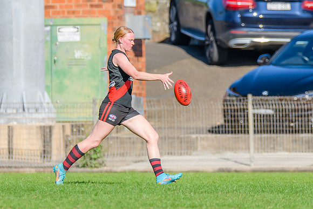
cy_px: 100
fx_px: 8092
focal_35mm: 931
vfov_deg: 1.5
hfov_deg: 2.2
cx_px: 119
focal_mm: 460
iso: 640
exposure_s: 1/1600
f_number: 8
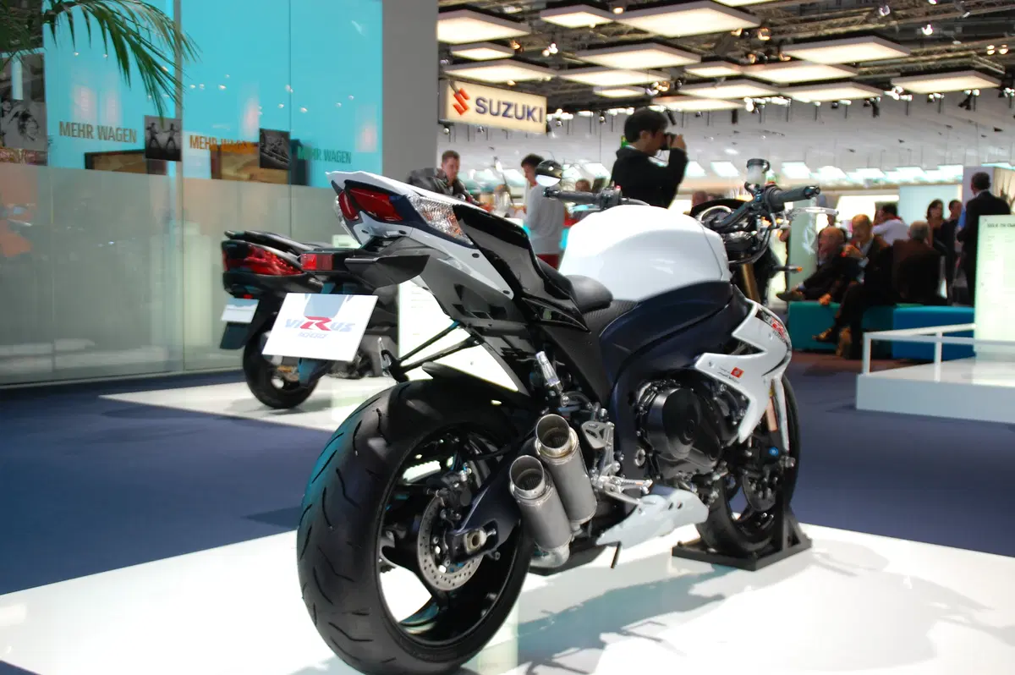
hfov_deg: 46.4
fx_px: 1183
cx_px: 508
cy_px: 338
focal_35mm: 42
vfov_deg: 31.8
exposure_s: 1/80
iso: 400
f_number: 4.5
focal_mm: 28
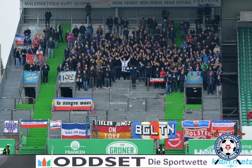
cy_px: 84
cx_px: 126
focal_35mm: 202
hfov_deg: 10.2
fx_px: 1417
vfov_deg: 6.8
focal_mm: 135
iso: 1000
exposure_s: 1/1000
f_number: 3.5
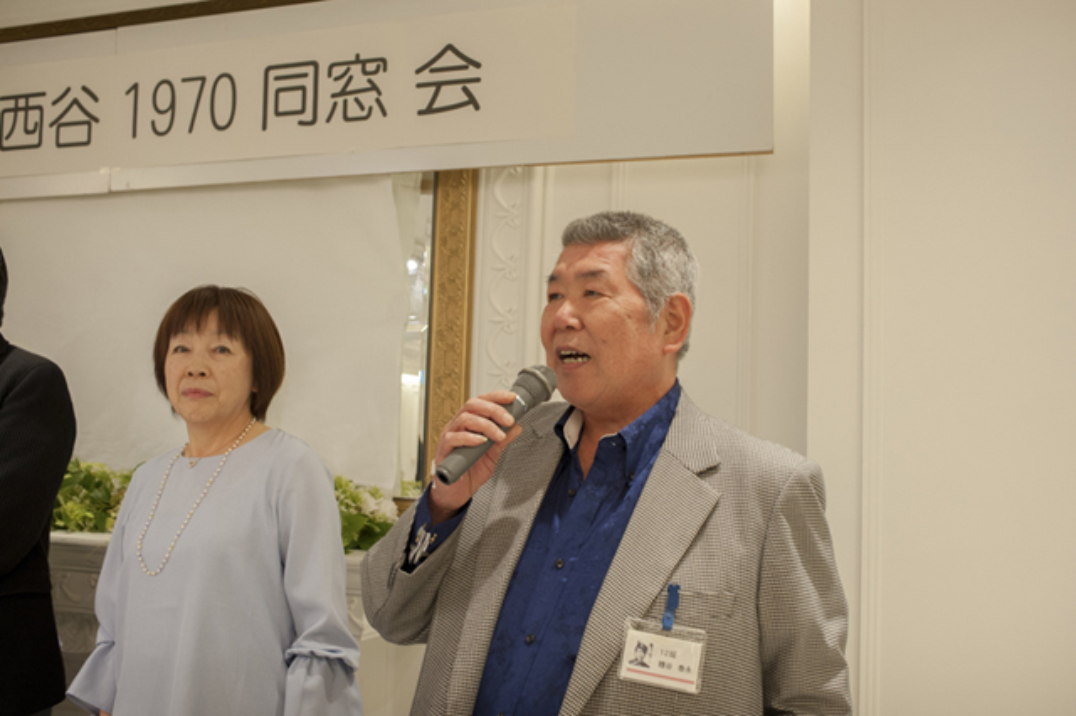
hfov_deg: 54.5
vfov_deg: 37.8
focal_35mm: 35
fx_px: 1046
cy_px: 358
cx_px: 538
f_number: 5.6
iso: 900
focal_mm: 35
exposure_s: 1/100
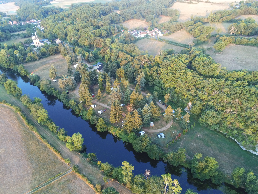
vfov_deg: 58.9
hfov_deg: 73.9
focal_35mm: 23
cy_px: 97
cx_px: 129
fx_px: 171
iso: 107
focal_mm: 4
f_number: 2.4
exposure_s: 1/50
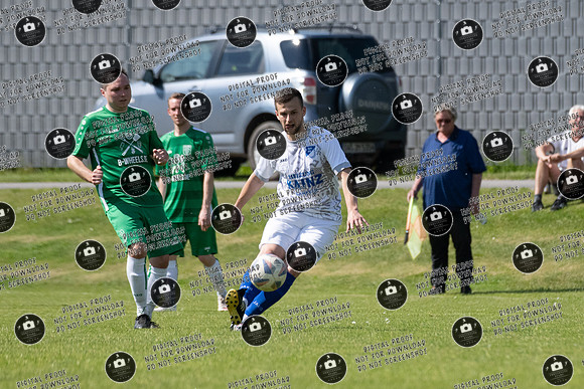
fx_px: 9458
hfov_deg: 3.5
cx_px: 372
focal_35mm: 583
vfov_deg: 2.4
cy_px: 164
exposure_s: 1/6400
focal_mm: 330
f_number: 5.6
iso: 1250
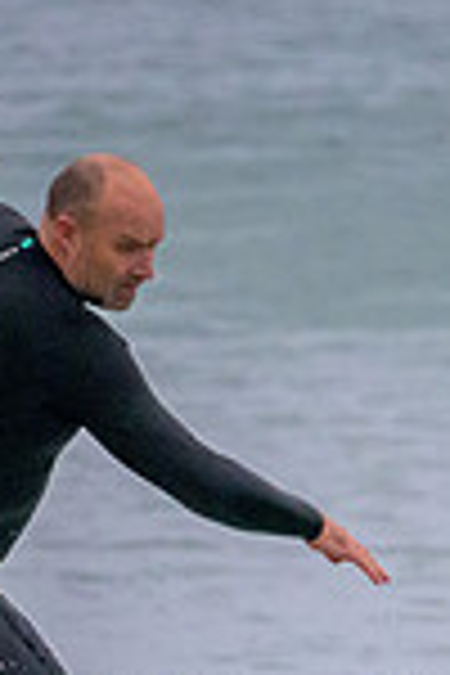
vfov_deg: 0.9
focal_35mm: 2367
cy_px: 713
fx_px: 44378
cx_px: 338
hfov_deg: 0.6
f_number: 11
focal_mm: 610
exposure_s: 1/1250
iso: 6400
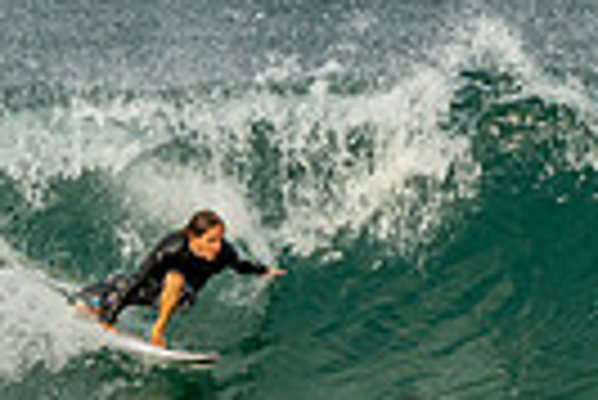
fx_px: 22815
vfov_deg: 1.0
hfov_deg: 1.5
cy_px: 425
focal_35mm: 1372
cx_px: 355
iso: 200
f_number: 5.6
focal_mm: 200
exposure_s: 1/1000
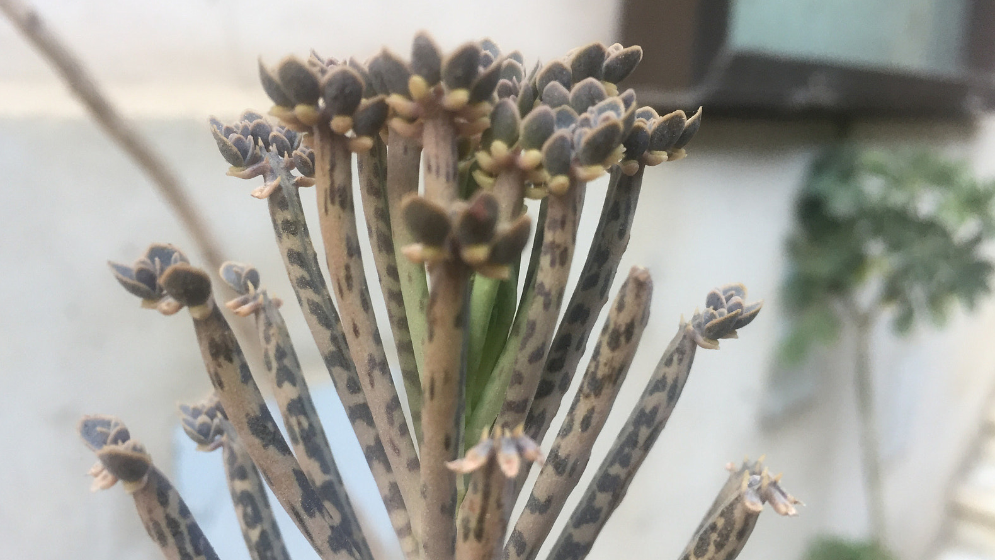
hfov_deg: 61.0
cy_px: 307
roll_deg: -3.0
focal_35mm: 32
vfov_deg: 36.7
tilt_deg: -12.5
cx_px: 494
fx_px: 844
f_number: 2.2
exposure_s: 1/33
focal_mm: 4.15
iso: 50
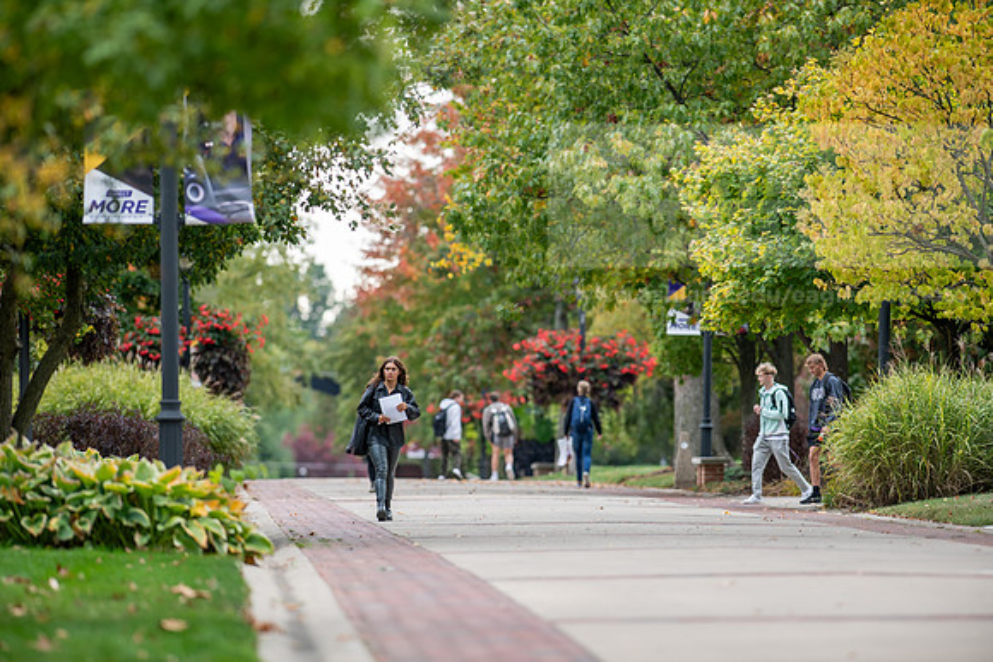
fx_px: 8277
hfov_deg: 6.9
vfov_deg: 4.6
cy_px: 331
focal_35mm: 300
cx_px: 496
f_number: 3.5
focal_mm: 300
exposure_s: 1/400
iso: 160
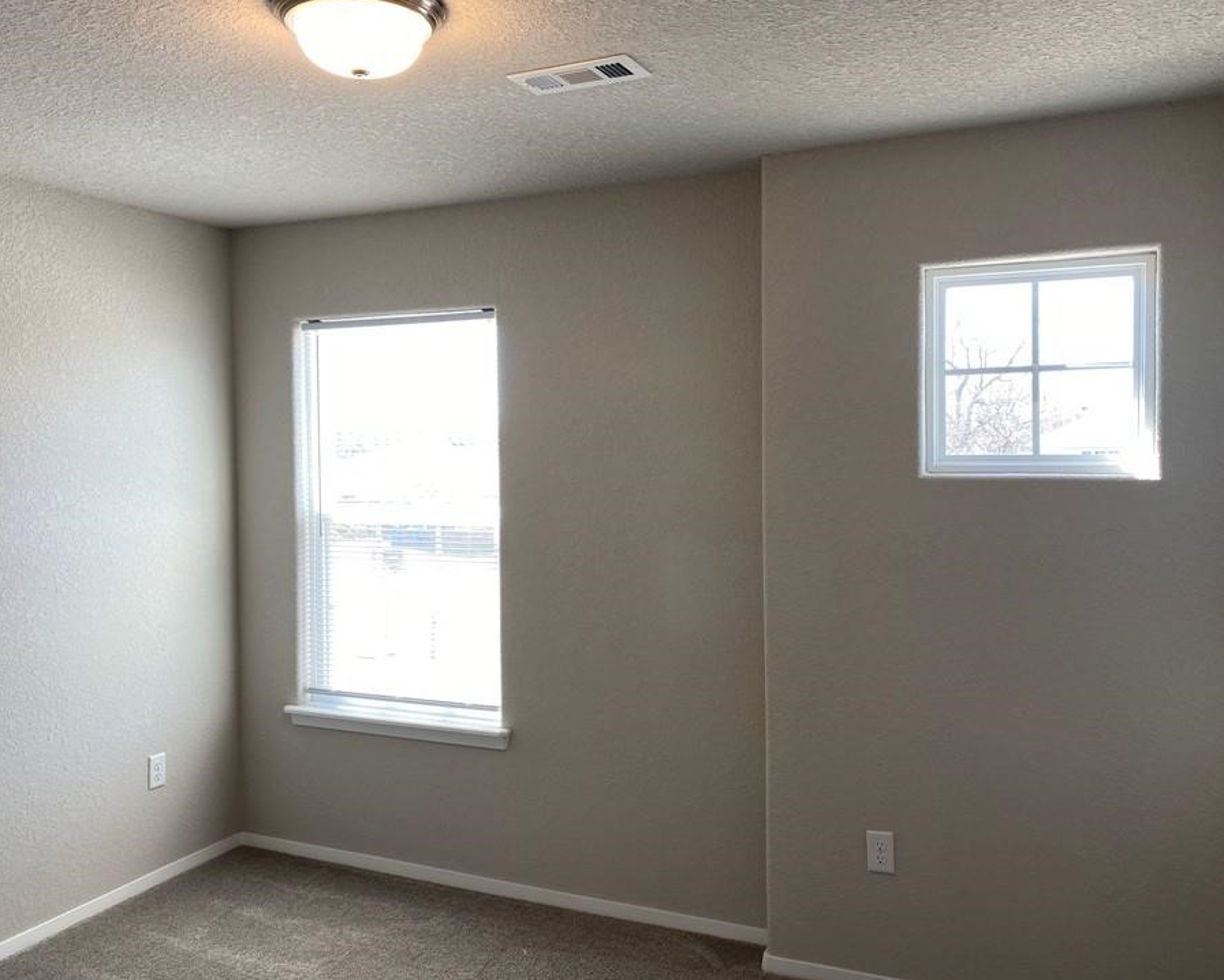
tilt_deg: -0.1
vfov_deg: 50.0
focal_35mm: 29
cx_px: 582
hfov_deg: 60.4
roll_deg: -0.4
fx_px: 1051
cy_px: 489
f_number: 1.8
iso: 32
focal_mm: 4.25
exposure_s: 1/120
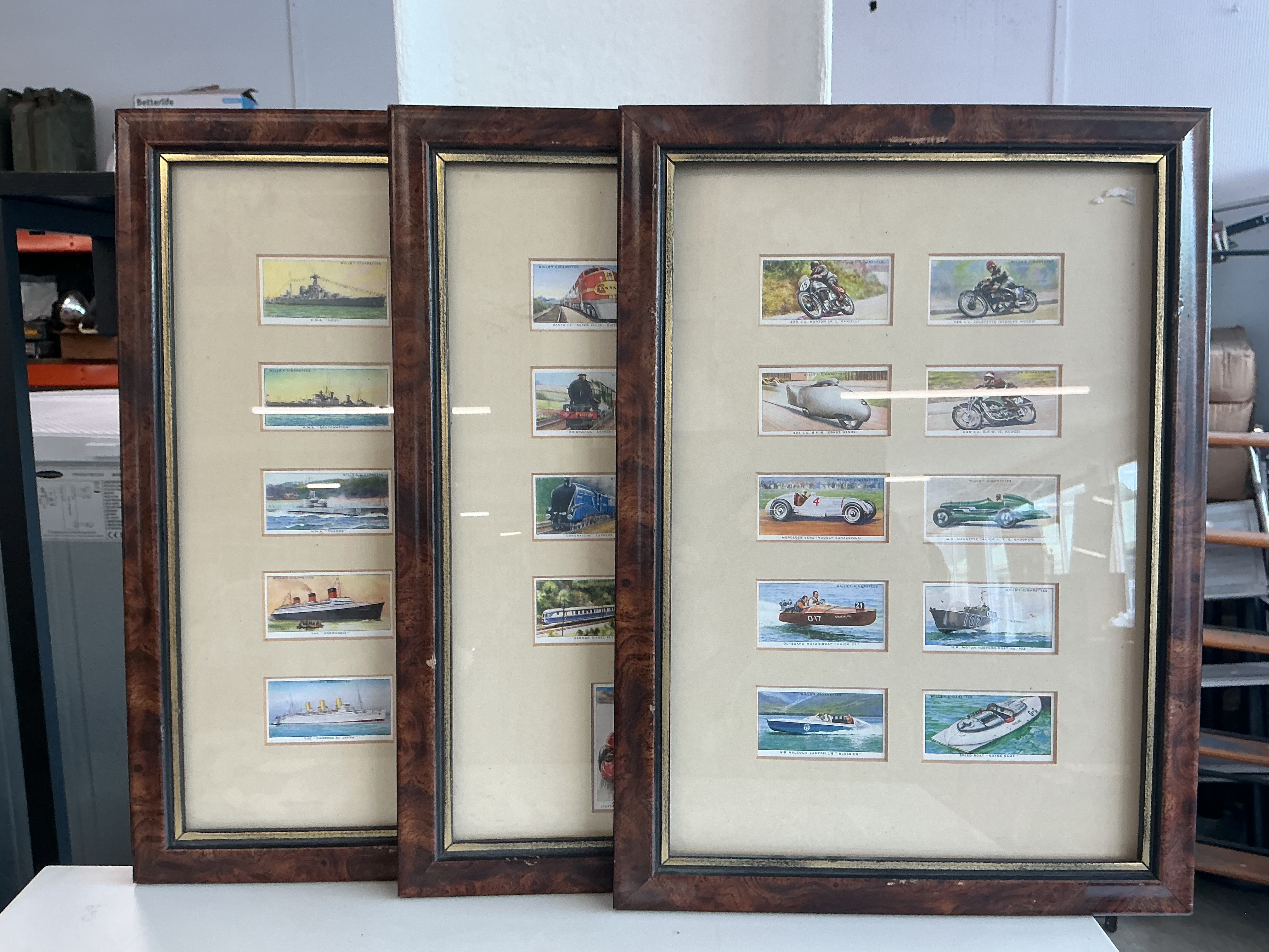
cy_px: 476
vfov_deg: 48.2
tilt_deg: -8.4
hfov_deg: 61.7
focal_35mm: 29
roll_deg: +0.1
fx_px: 1063
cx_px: 634
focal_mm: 3
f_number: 1.8
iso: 40
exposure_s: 1/100
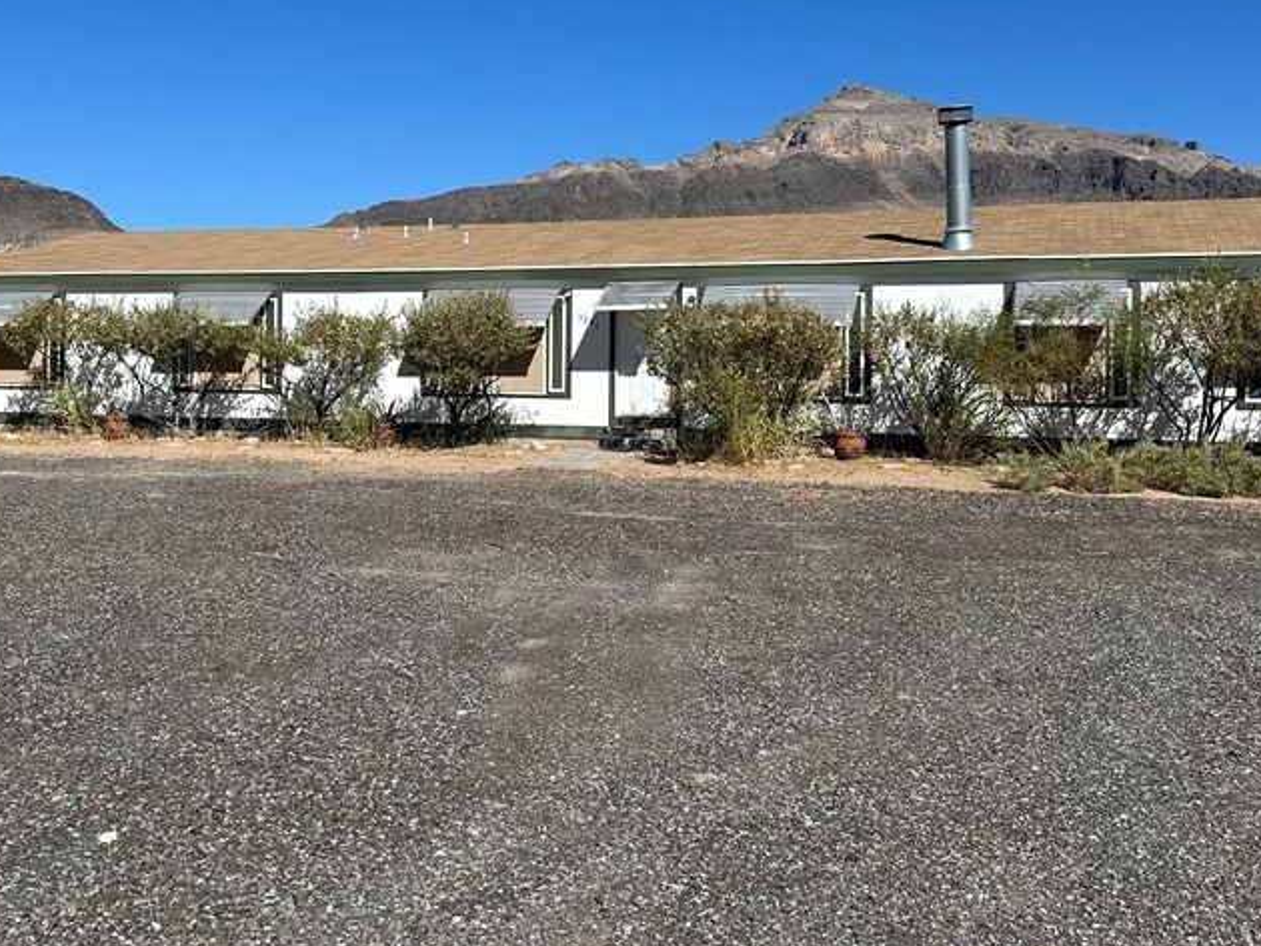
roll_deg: +0.8
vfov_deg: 36.7
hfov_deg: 47.7
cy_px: 362
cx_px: 548
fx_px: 1421
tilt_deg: +0.5
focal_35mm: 39
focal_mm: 6.86
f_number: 1.78
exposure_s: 1/7042
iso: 80
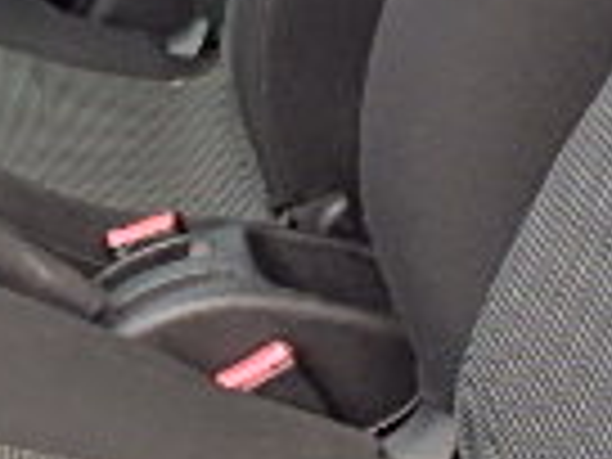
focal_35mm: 99
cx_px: -423
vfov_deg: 14.6
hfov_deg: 17.0
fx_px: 1750
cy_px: -36
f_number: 3.5
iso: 125
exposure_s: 1/125
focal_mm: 3.7
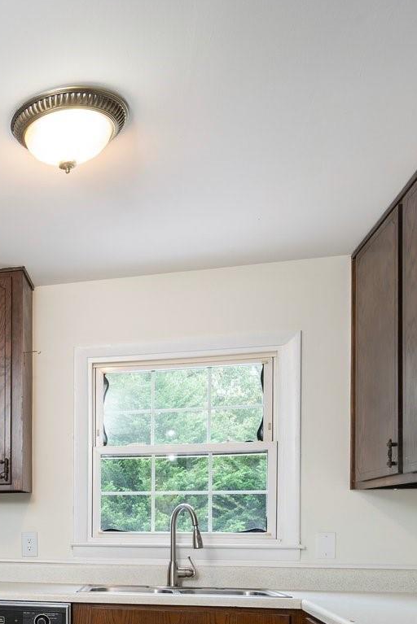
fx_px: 717
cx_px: -90
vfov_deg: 43.9
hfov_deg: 28.1
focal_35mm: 41
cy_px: 533
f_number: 8
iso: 200
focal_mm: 15.5
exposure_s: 1/20
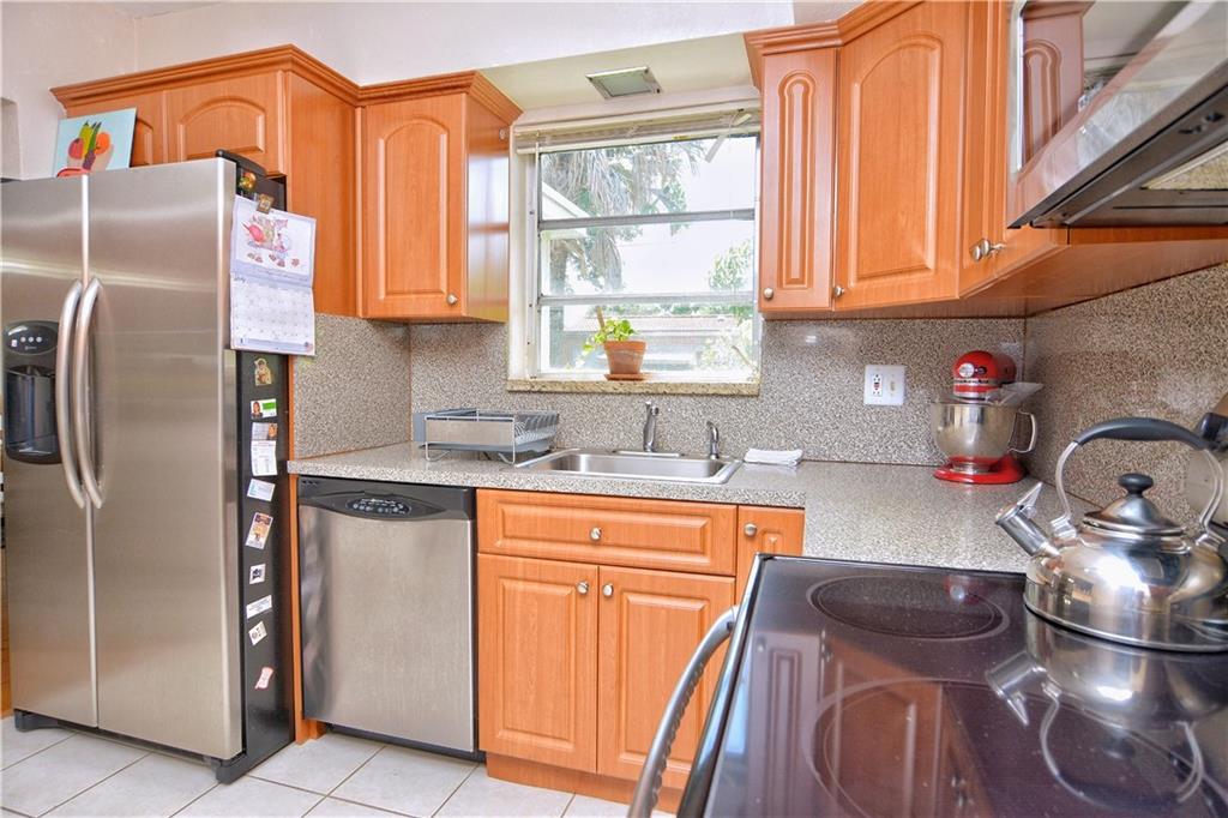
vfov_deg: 67.3
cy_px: 409
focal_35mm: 18
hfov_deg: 90.0
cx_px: 614
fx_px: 614
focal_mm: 12
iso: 320
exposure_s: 1/100
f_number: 7.1
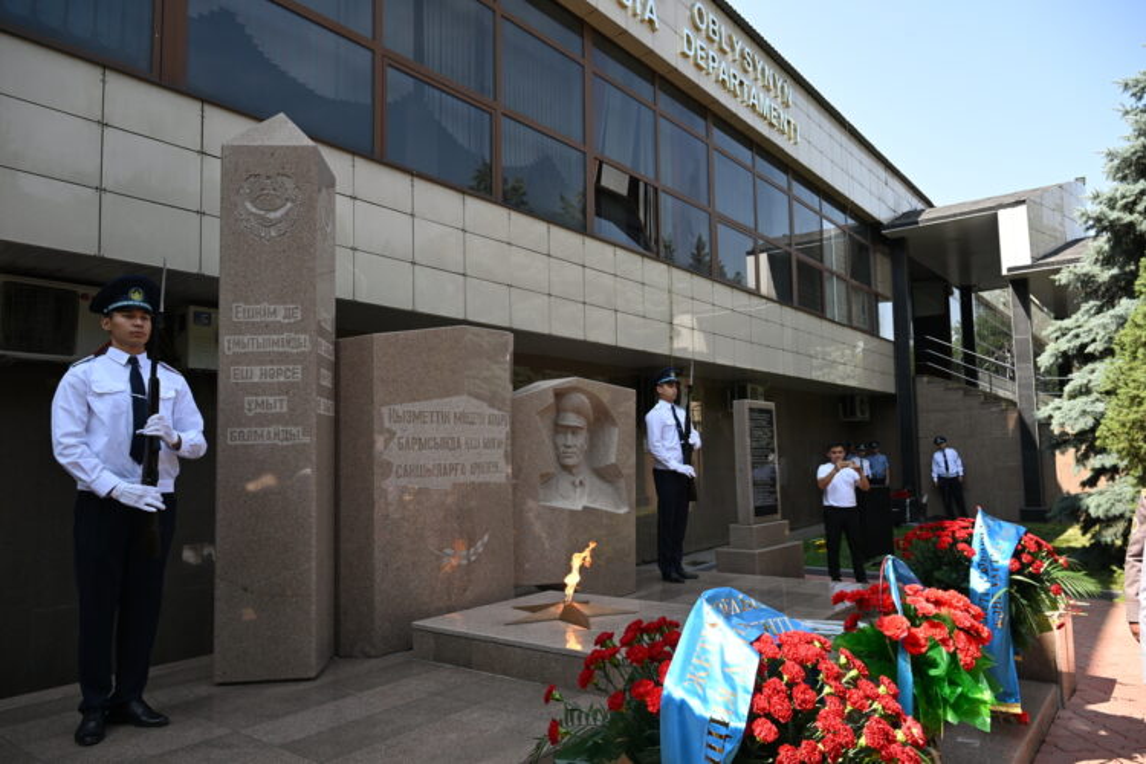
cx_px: 573
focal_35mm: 24
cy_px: 382
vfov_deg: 53.1
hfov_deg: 73.7
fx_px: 764
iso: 250
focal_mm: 24
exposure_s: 1/250
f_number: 7.1
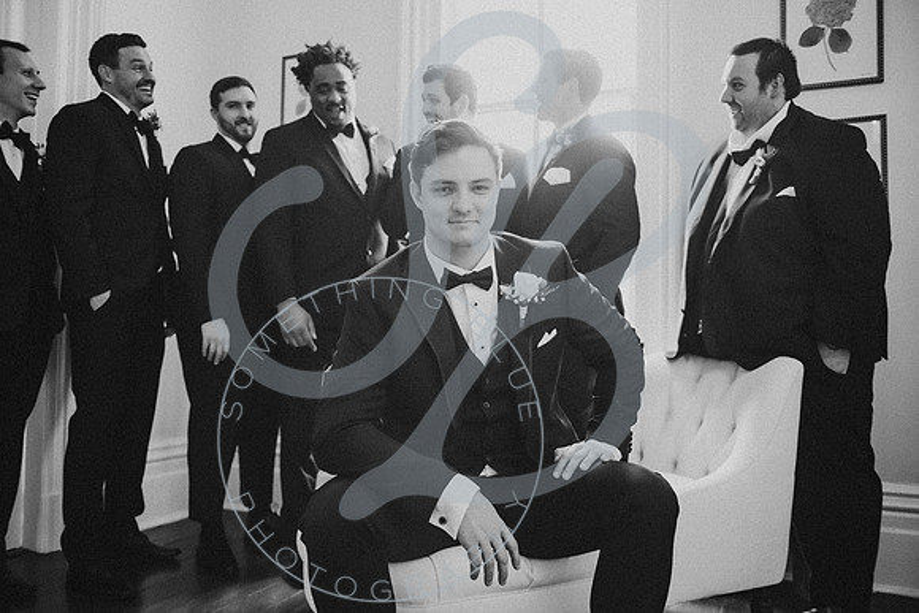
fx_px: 792
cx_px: 460
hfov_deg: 60.3
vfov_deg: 42.3
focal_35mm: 31
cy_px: 306
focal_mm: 31
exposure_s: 1/200
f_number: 2.8
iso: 1600
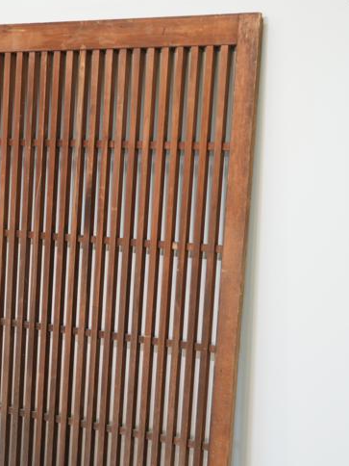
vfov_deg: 27.2
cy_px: 309
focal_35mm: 71
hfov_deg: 20.4
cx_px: 51
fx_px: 954
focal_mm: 33
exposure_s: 1/40
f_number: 4
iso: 640
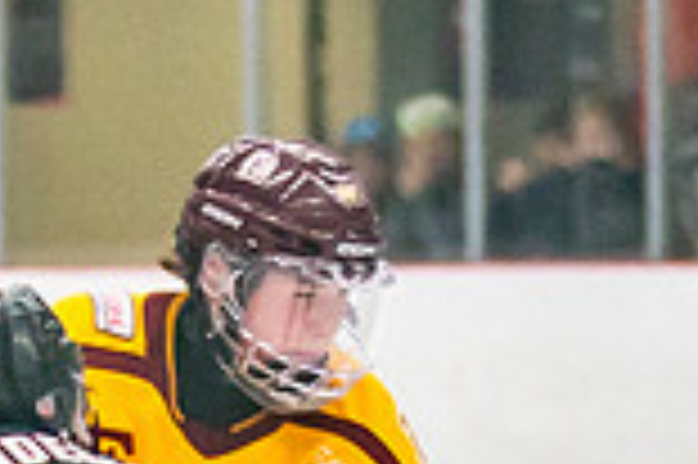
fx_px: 18845
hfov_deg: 2.1
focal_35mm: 973
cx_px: -262
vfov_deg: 1.4
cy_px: 1052
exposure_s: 1/640
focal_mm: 100
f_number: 2.8
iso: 1000
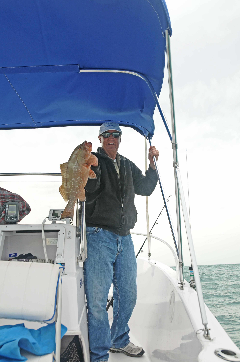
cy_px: 181
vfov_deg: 57.3
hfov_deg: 39.9
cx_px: 120
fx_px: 331
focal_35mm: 33
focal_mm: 22
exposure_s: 1/200
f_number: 8
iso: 200
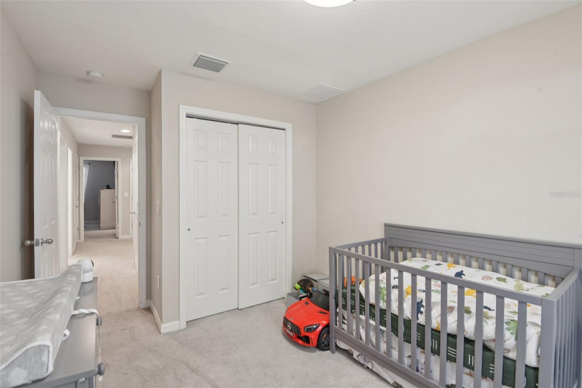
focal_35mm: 16
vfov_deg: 73.7
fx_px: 259
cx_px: 291
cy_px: 194
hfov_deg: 96.7
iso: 400
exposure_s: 1/5
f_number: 8
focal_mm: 16
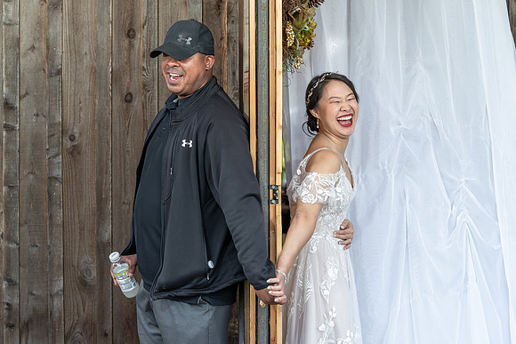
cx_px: 246
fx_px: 1298
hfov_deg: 22.5
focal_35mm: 91
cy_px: 184
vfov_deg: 15.1
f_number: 4
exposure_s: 1/200
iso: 250
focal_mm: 83
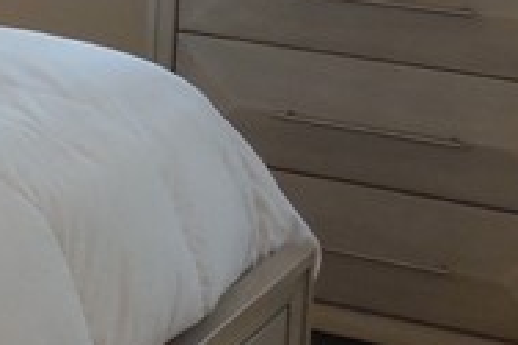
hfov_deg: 13.5
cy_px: -14
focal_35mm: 142
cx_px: -289
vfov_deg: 9.6
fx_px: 2041
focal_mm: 4.5
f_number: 3.1
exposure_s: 1/30
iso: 160
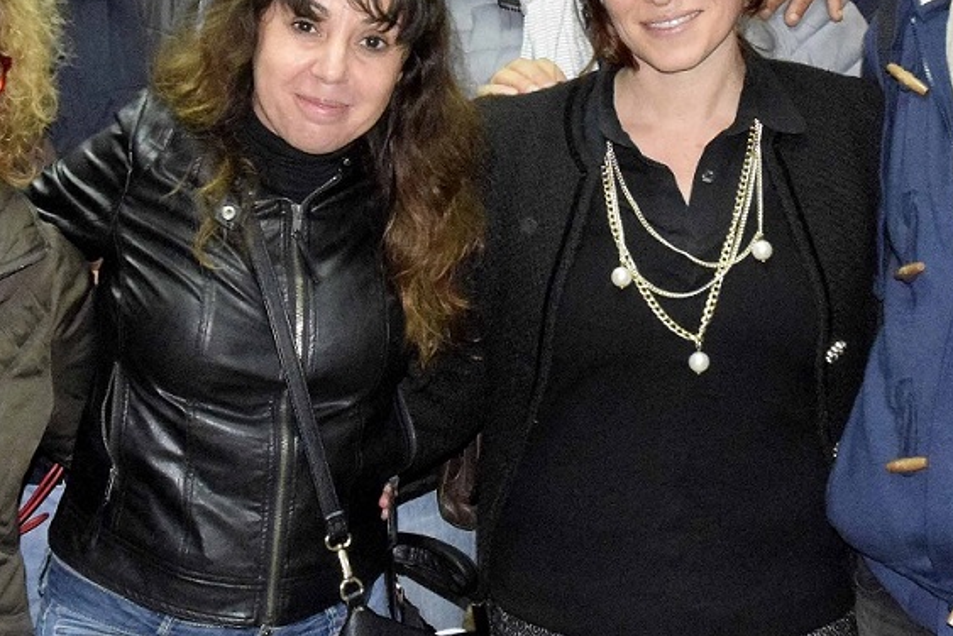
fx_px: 2437
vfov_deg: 14.8
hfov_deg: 22.1
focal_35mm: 92
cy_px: 139
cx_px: 511
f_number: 7.1
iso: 4000
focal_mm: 18
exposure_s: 1/100
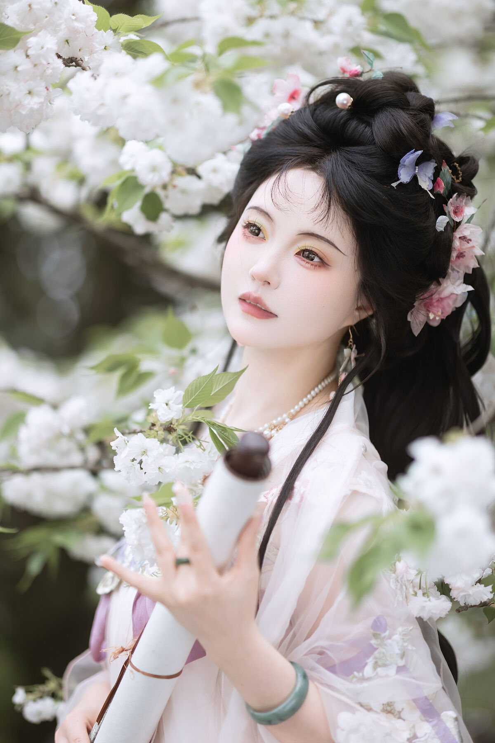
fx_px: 1753
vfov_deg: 23.9
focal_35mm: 85
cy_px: 372
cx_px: 248
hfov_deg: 16.1
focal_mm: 85
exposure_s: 1/1250
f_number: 1.4
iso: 100
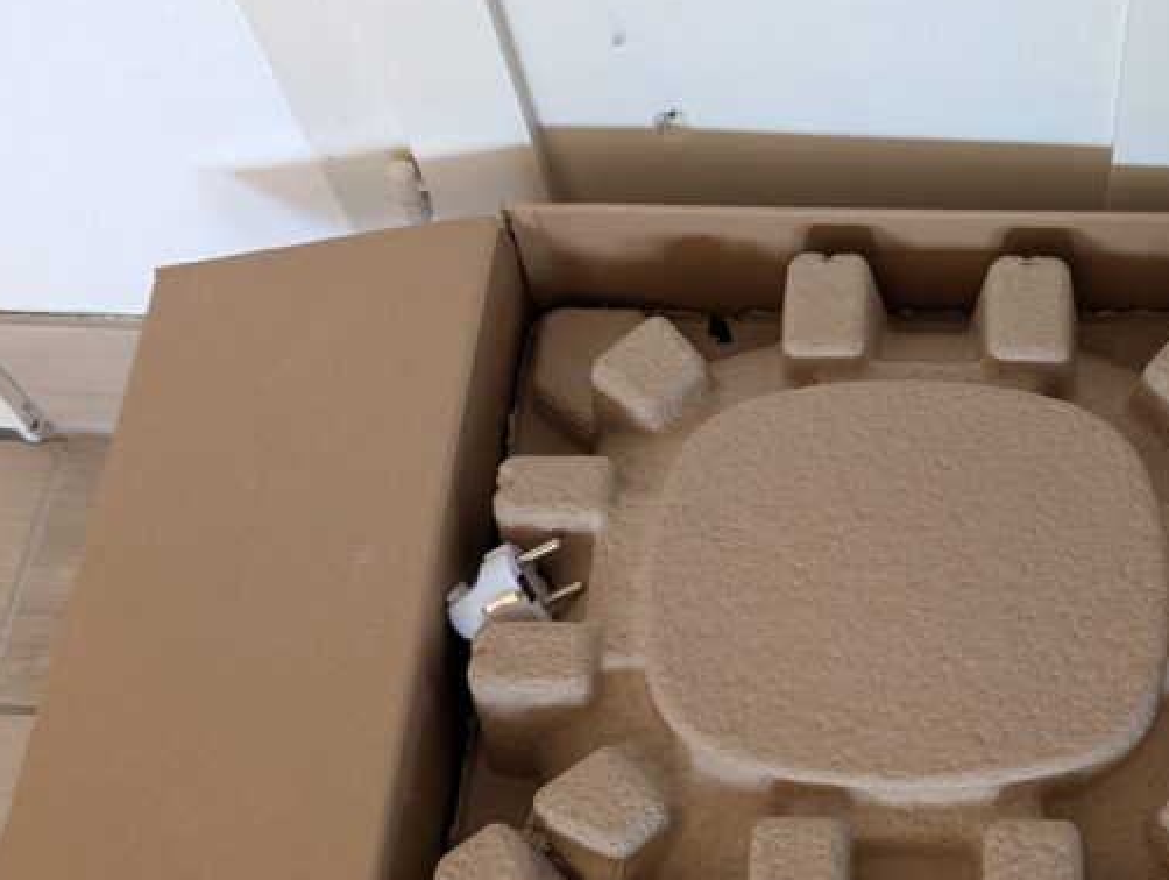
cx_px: 980
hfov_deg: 37.1
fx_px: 1657
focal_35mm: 49
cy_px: 586
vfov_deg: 29.5
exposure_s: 1/45.2
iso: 104
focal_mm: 6.9
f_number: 1.68
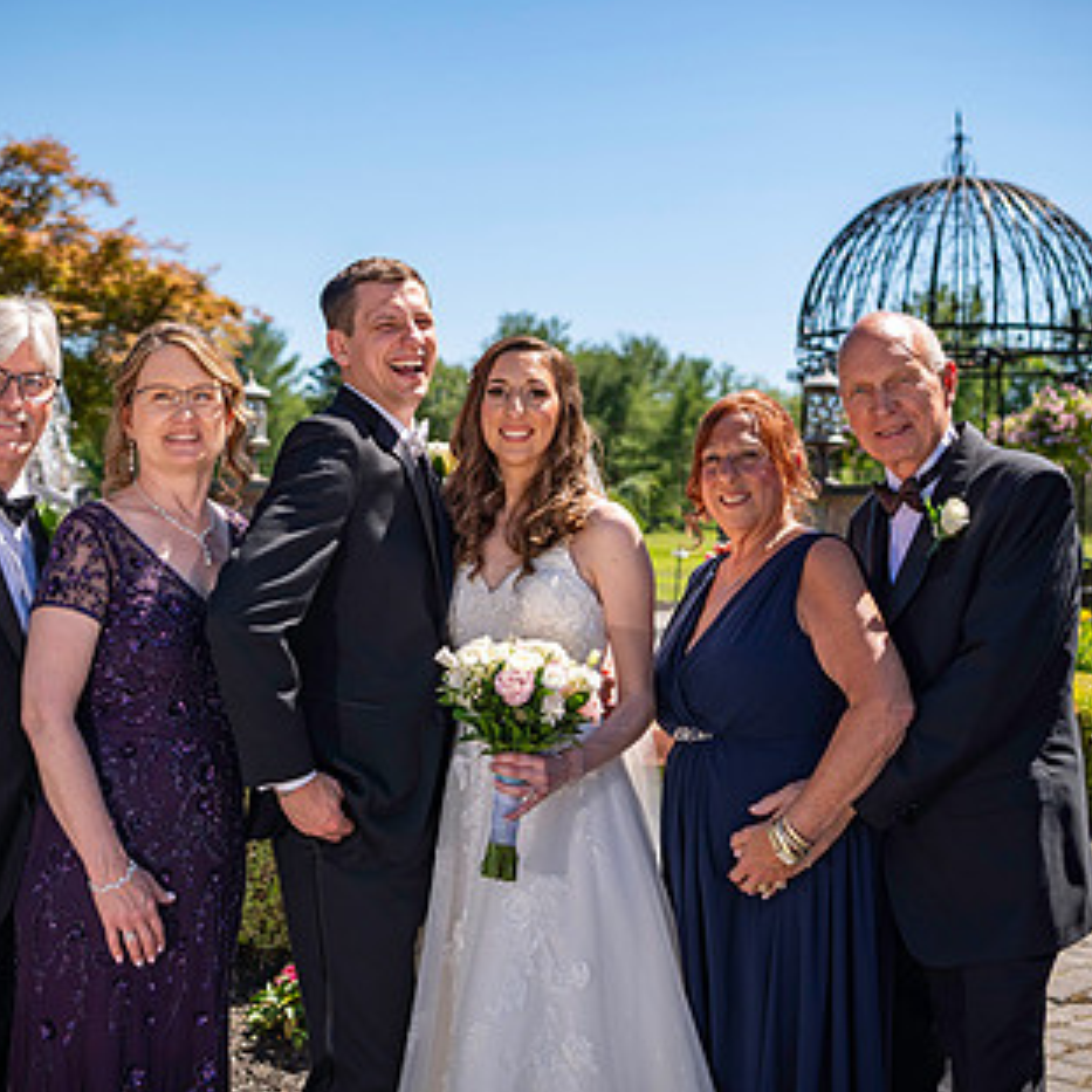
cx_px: 509
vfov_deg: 30.0
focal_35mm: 57
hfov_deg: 30.0
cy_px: 509
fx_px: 2034
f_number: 3.2
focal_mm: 36
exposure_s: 1/2500
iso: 100
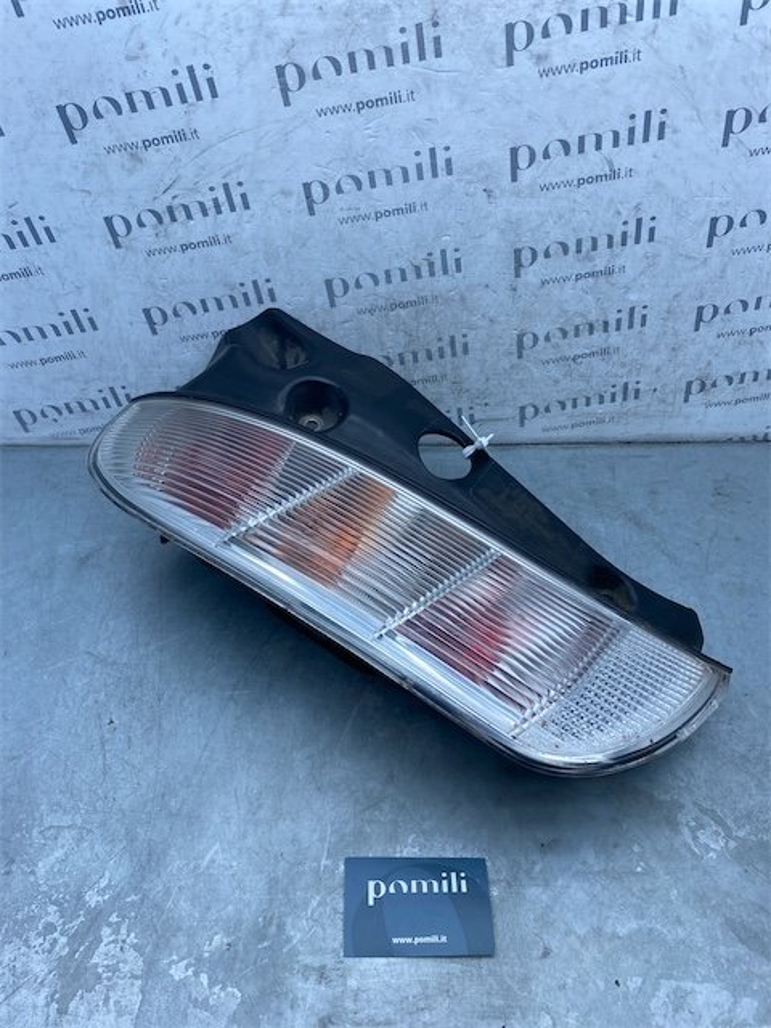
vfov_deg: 67.3
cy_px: 514
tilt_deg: -47.5
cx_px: 386
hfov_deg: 53.1
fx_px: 772
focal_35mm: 26
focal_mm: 4.25
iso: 32
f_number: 1.8
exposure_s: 1/905
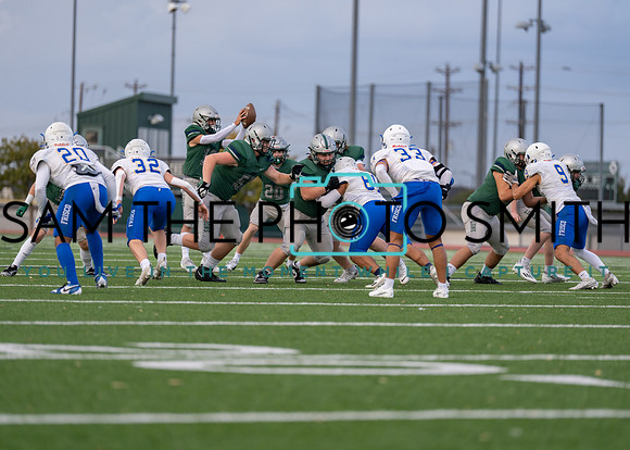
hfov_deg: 9.6
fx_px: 3749
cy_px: 225
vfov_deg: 6.9
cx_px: 315
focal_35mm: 210
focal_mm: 200
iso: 250
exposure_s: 1/1250
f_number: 2.8
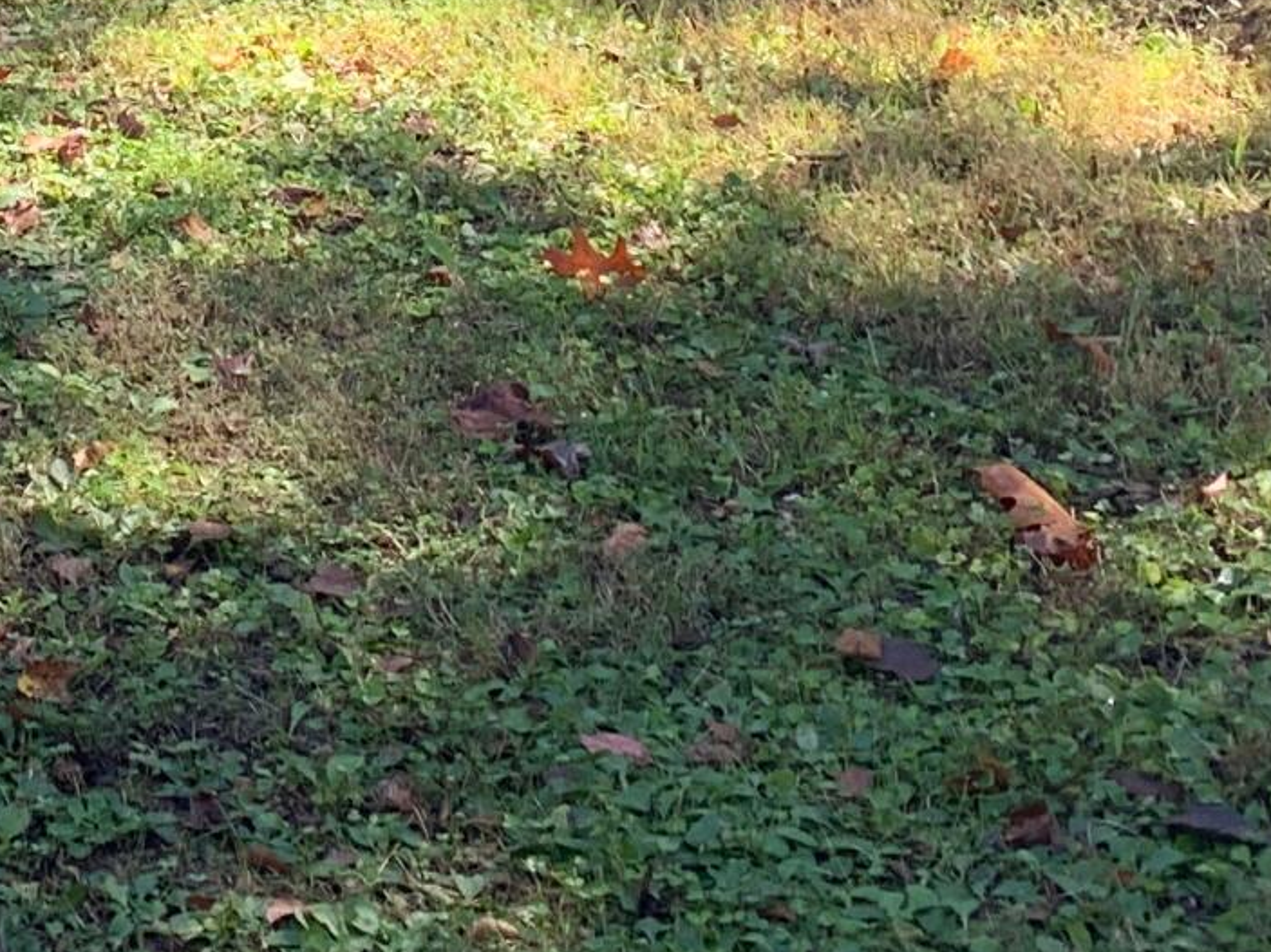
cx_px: -656
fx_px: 4075
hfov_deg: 16.2
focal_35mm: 111
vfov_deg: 11.8
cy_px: -1026
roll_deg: -0.8
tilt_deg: -1.8
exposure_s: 1/135
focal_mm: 4.25
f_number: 1.8
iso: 25
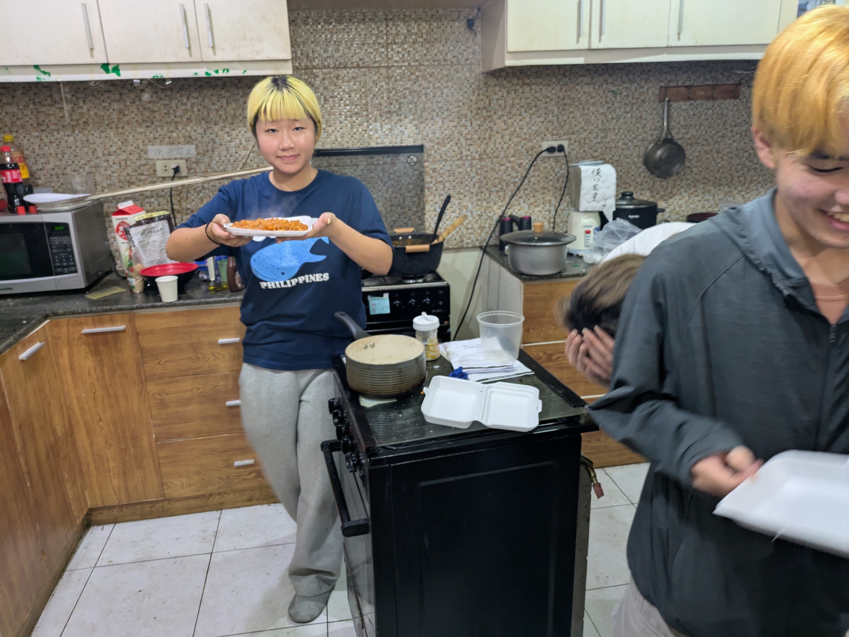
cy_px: 318
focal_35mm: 25
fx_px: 613
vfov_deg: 54.9
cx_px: 424
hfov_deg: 69.4
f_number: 1.89
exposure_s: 1/40
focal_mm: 5.43
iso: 250
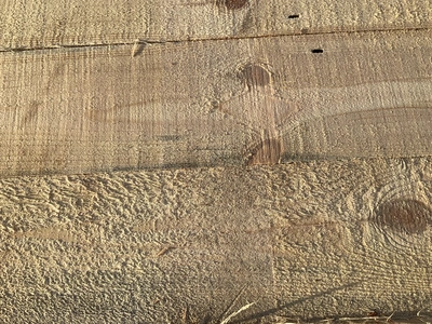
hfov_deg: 61.7
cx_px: 216
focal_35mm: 29
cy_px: 162
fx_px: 362
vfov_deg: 48.2
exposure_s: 1/1168
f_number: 1.8
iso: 25
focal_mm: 3
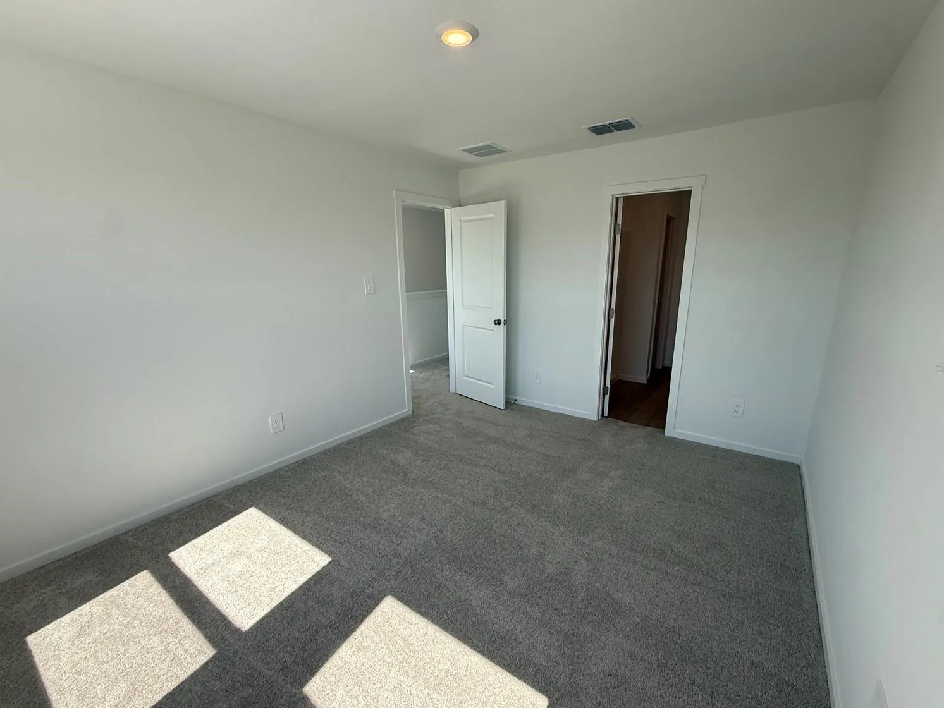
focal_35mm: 15
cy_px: 369
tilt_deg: -14.1
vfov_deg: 81.7
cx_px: 491
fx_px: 409
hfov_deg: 98.1
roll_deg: +0.3
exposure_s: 1/419
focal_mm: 2.22
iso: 64
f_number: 2.2
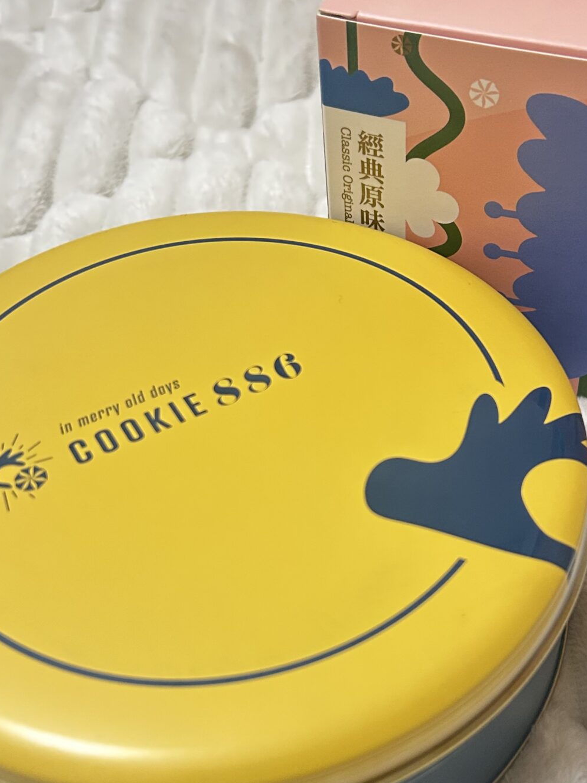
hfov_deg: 29.0
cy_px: 475
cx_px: 372
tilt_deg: -48.9
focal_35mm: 50
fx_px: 1131
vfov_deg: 38.0
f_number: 1.5
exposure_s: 1/52
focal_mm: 5.7
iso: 250
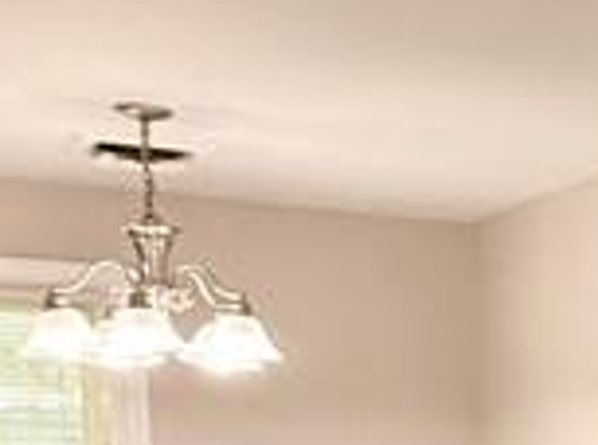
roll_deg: +0.5
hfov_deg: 15.5
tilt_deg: -3.8
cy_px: 597
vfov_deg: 14.9
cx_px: 1278
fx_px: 1620
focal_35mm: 94
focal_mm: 2.22
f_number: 2.2
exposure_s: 1/120
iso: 320
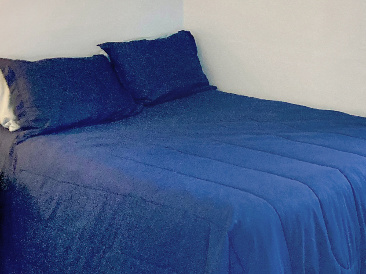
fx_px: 582
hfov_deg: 34.3
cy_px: 123
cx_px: 266
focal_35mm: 55
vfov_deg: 26.5
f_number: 1.8
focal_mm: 3.99
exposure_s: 1/60
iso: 250
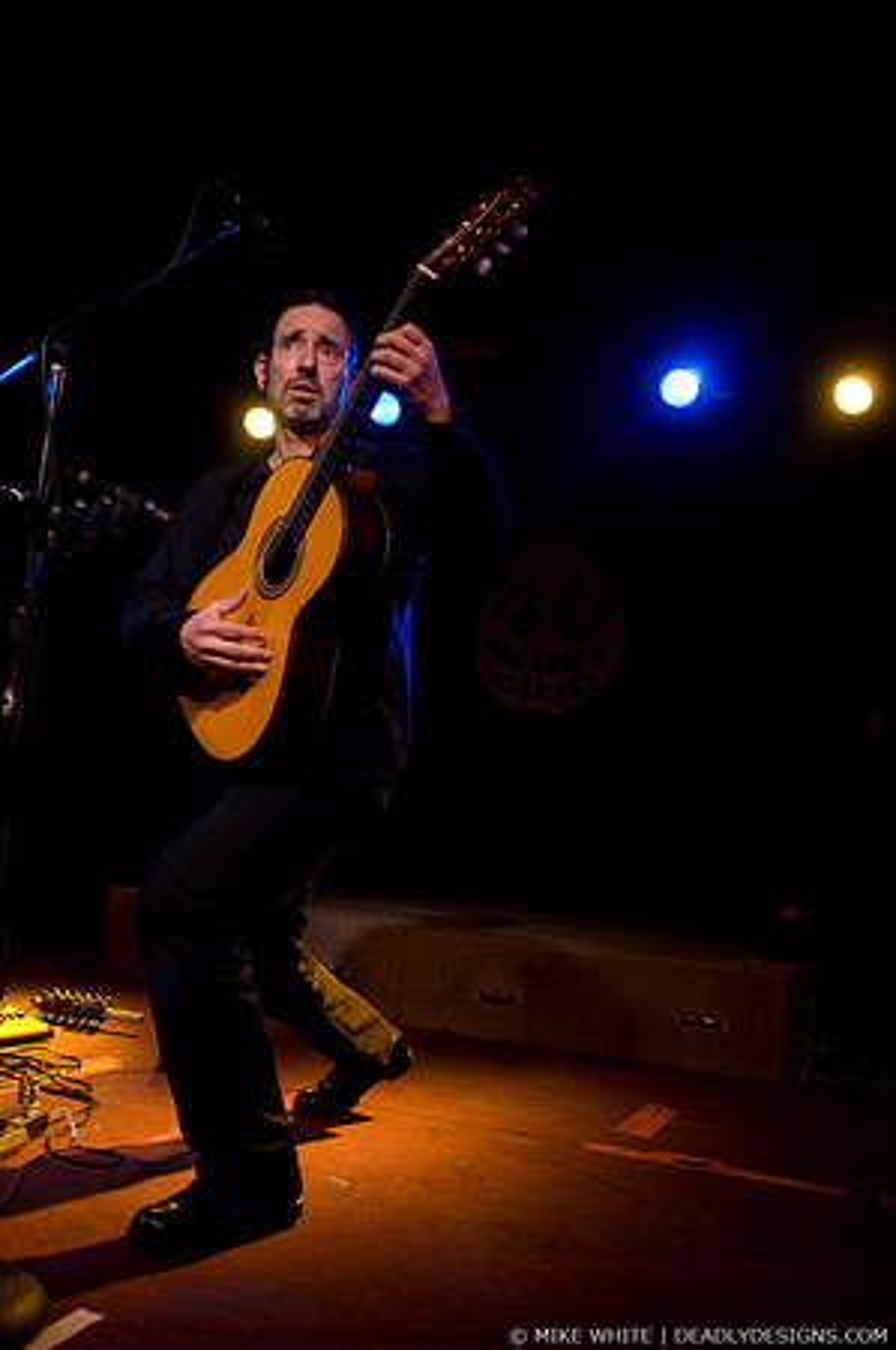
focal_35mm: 30
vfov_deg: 62.0
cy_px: 675
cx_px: 448
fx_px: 1123
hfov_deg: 43.5
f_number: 2.8
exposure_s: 1/60
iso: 800
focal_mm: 20
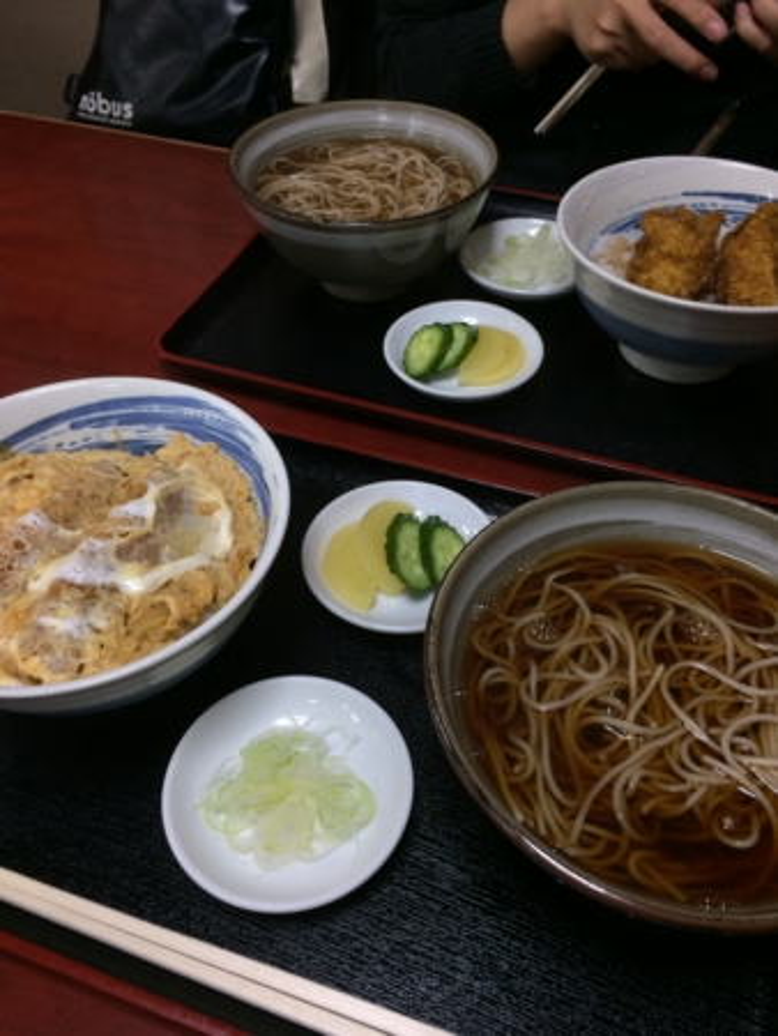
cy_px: 518
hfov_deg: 48.3
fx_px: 868
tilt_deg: -46.5
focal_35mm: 29
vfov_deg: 61.6
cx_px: 389
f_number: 2.2
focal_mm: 4.15
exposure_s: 1/30
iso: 32
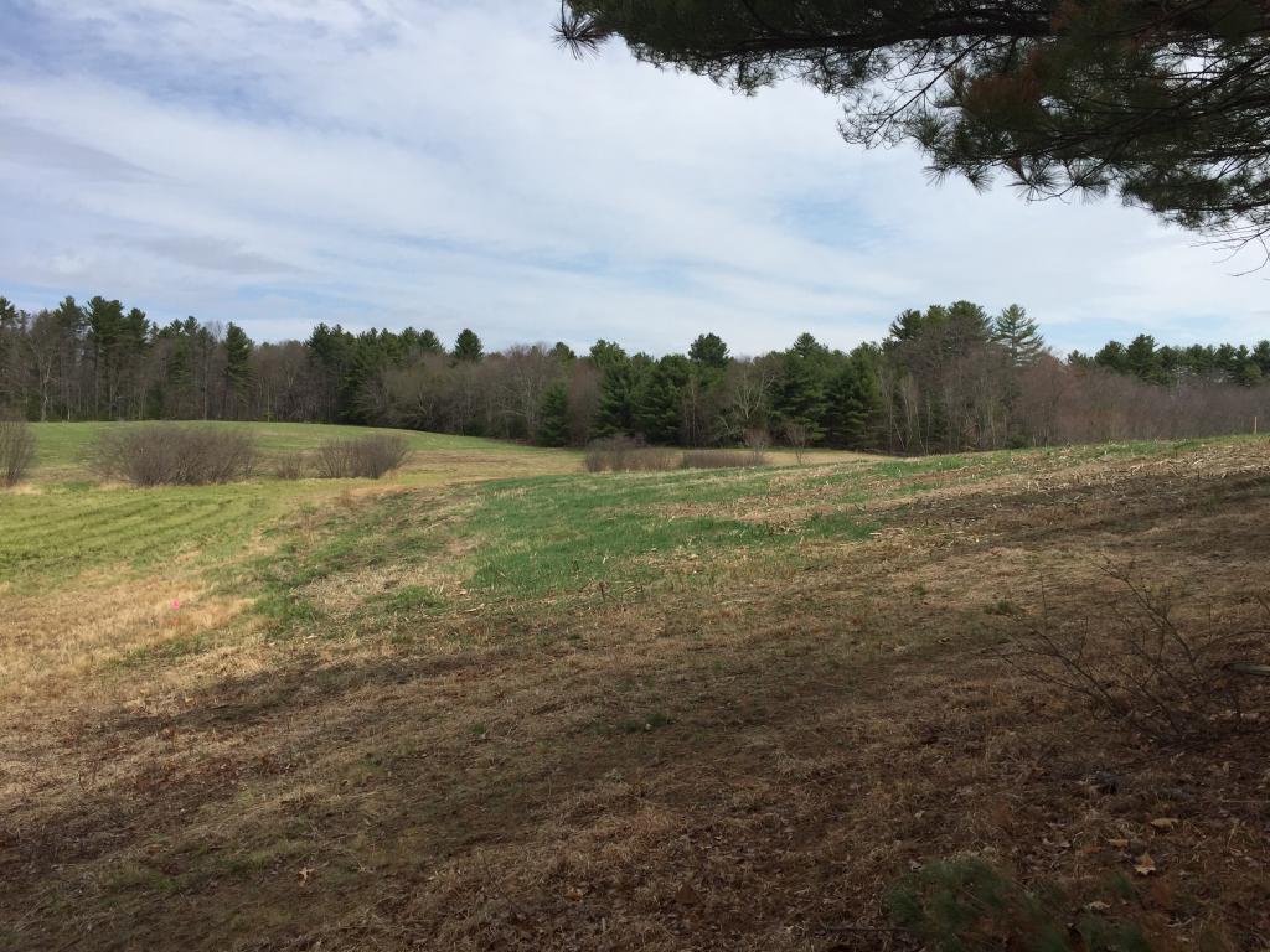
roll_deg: -0.3
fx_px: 1064
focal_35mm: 29
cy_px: 476
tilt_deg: -2.1
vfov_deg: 48.2
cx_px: 635
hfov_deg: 61.7
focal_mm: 4.15
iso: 32
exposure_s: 1/3049
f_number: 2.2
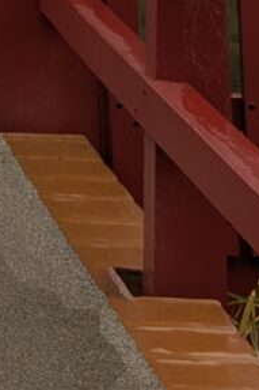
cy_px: -647
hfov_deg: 5.6
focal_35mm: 223
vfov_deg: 8.2
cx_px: -593
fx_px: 2409
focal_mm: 6.9
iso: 22
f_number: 1.68
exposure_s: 1/310
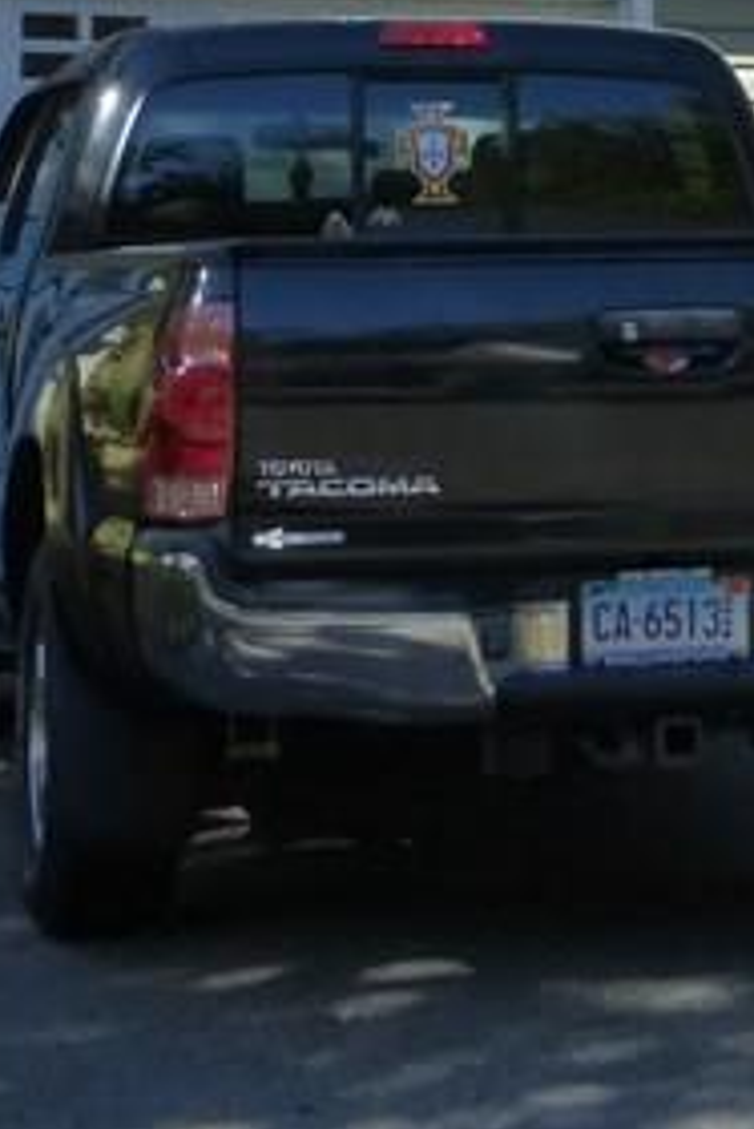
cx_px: 927
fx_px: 4173
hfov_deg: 10.2
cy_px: -323
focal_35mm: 133
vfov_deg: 14.8
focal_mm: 6.1
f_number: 3.7
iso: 160
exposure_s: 1/500
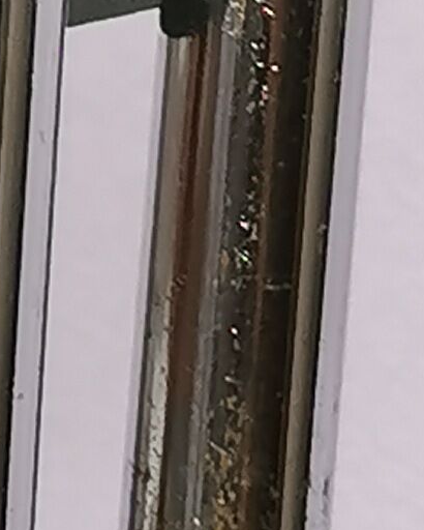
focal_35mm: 313
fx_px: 4907
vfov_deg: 6.1
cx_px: -454
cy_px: -367
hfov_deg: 4.9
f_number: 1.8
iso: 125
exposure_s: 1/50
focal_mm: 5.58
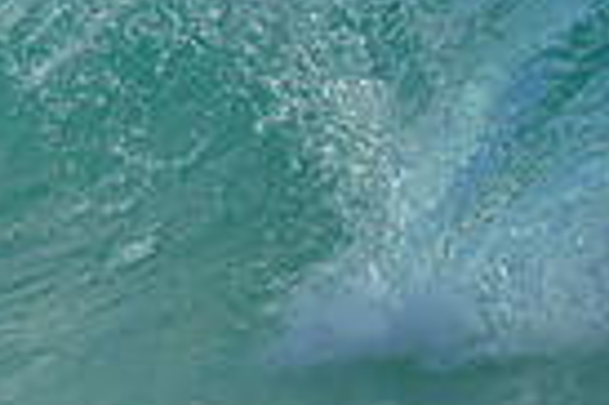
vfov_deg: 0.4
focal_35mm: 3532
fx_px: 59678
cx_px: -709
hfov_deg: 0.6
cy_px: -200
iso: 250
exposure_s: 1/2000
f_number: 6.3
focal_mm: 800
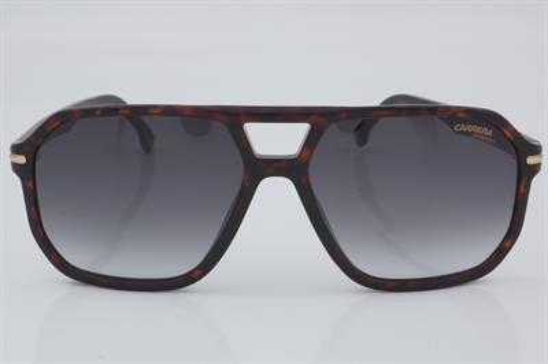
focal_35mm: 82
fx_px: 1255
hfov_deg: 24.6
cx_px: 274
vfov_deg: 16.5
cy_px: 182
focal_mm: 55
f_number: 32
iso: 100
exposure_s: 1/4
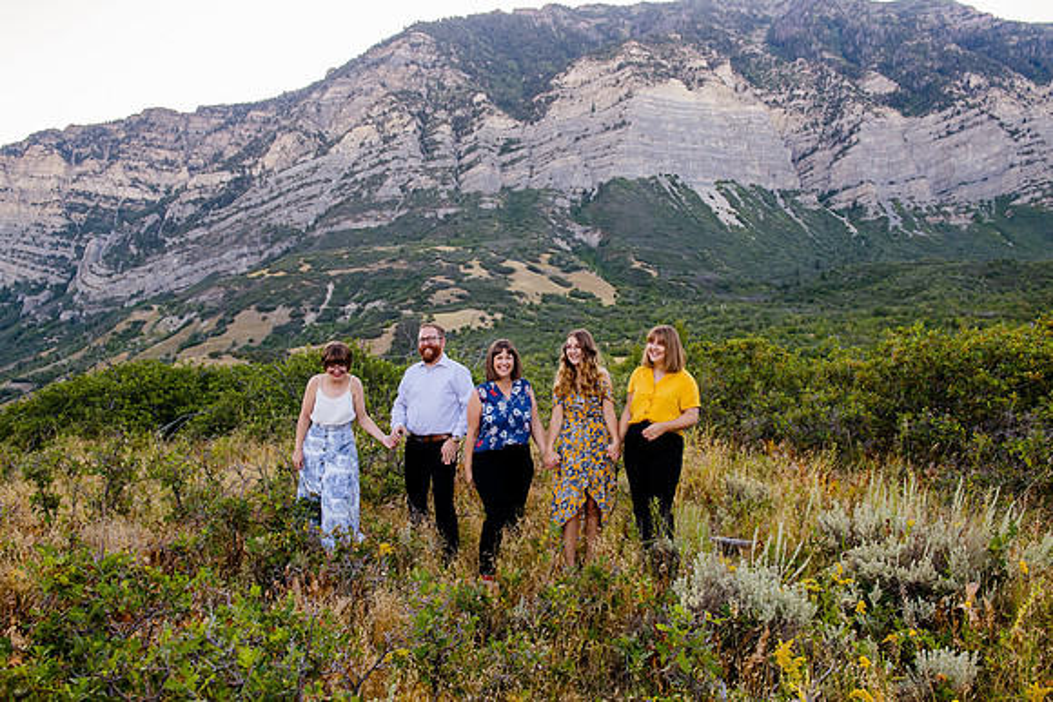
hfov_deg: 61.3
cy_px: 351
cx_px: 522
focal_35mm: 30
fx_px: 889
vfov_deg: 43.1
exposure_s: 1/200
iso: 800
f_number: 7.1
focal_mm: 28
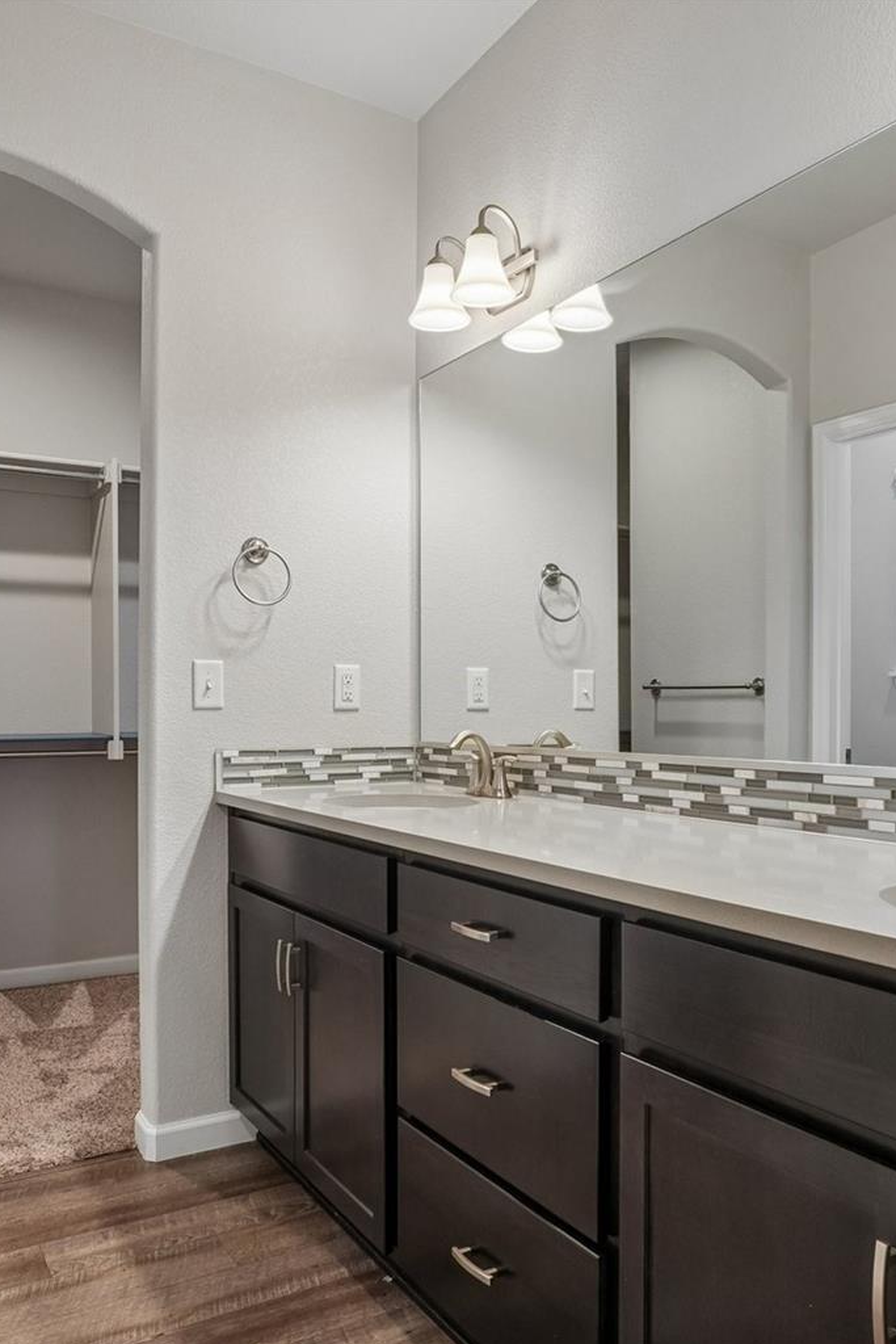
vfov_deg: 69.8
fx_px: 962
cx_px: 491
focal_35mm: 26
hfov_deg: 49.9
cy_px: 696
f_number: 8
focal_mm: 11
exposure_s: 1/20
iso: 500
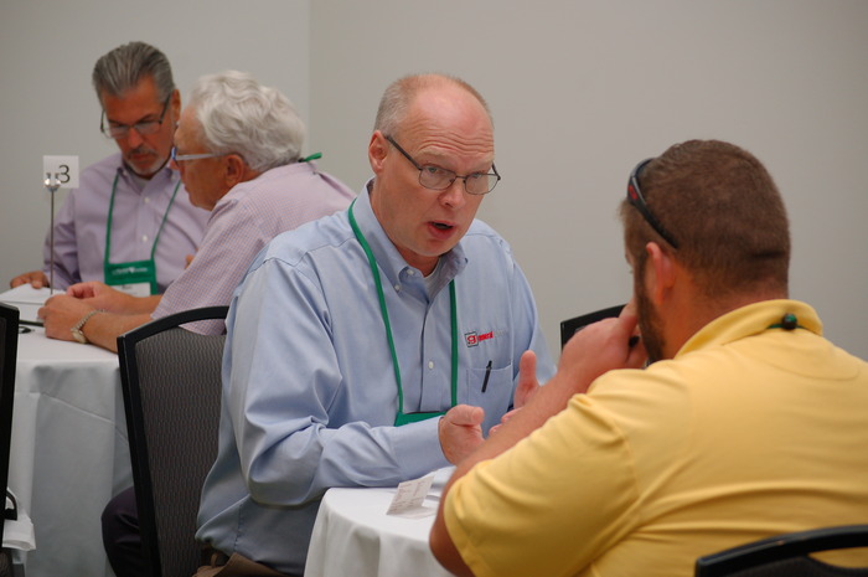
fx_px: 3071
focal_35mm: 128
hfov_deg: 16.1
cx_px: 434
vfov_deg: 10.7
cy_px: 288
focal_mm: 85
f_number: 4.5
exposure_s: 1/60
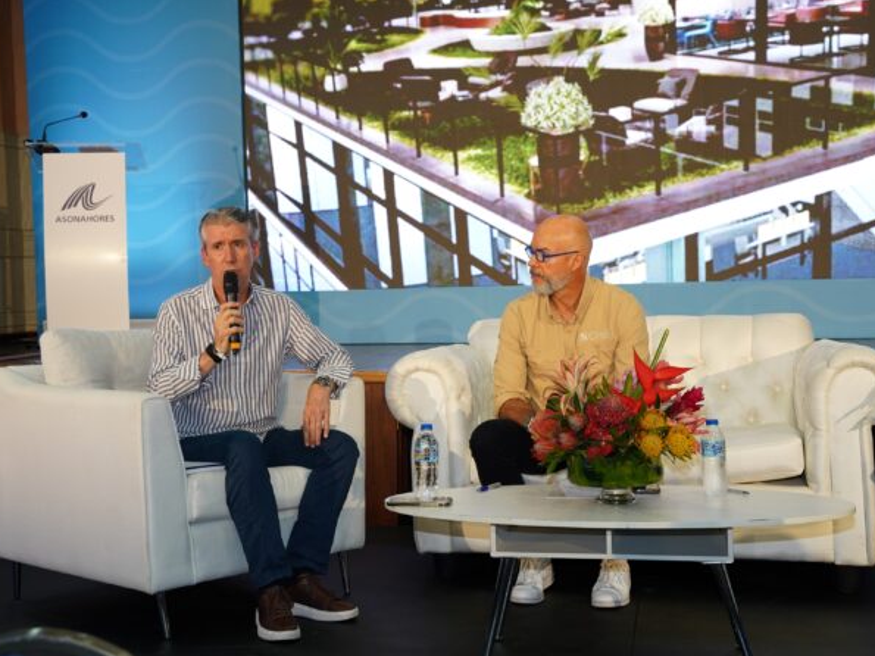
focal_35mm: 55
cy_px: 331
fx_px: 1398
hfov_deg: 34.7
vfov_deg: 26.4
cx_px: 383
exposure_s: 1/80
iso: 1000
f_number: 5
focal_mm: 50.3
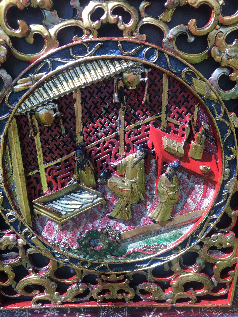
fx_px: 266
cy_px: 158
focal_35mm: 29
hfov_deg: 48.2
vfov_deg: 61.7
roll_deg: +0.4
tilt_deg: -21.4
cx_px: 119
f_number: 2.2
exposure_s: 1/105
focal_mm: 4.15
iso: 32
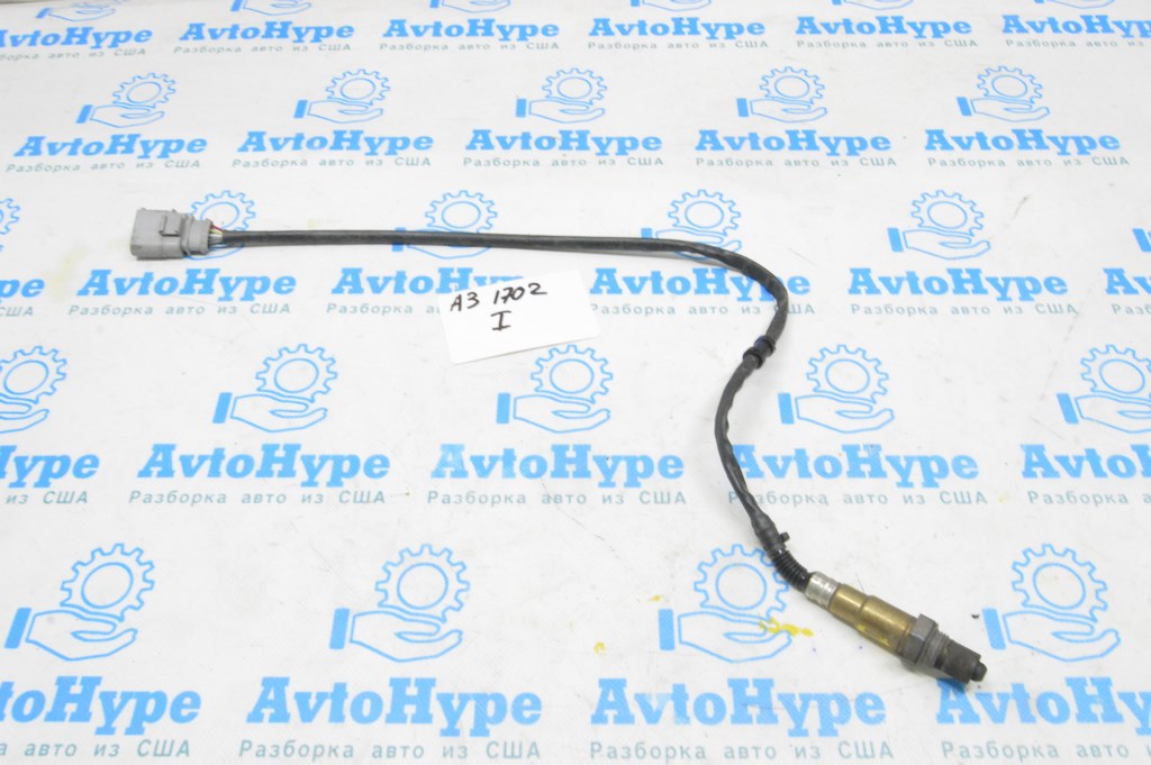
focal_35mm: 33
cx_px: 576
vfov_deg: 39.9
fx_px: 1054
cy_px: 382
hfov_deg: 57.3
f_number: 20
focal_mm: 22
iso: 6400
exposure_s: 1/15
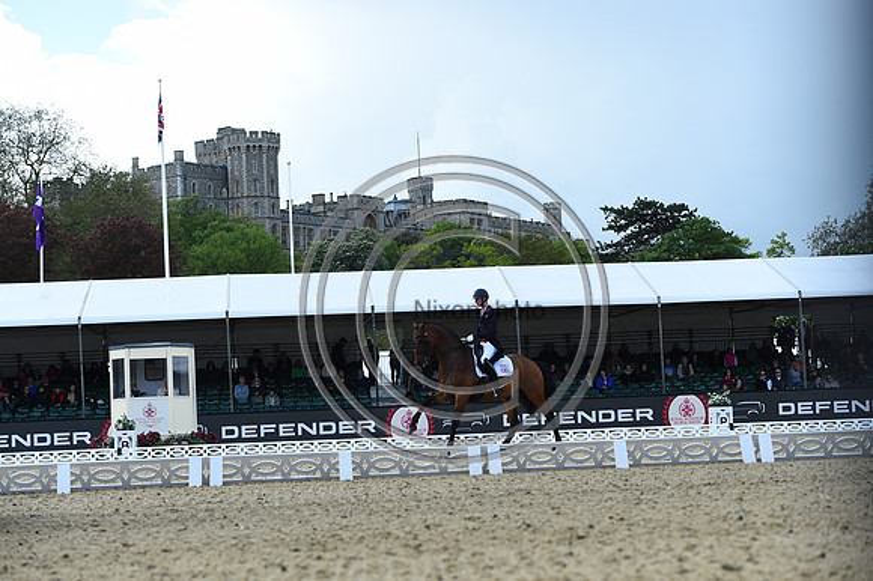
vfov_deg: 17.0
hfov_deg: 25.4
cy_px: 290
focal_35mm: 80
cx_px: 436
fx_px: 1939
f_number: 5
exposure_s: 1/1600
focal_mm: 80
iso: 400
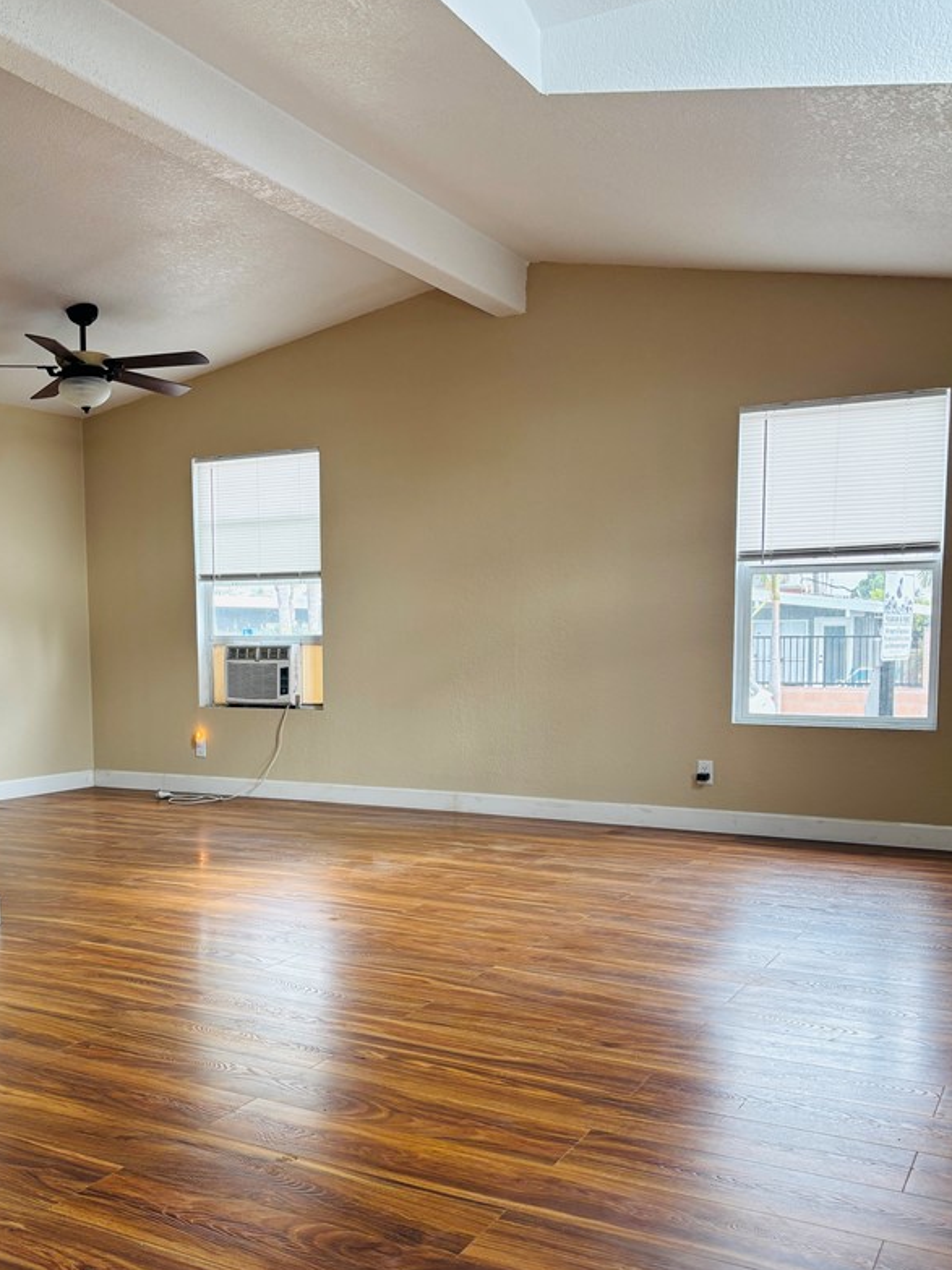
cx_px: 397
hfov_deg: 41.7
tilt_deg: -5.6
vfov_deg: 53.6
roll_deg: -1.2
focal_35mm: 34
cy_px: 761
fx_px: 1247
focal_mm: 5.96
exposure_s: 1/120
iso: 80
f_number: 1.6
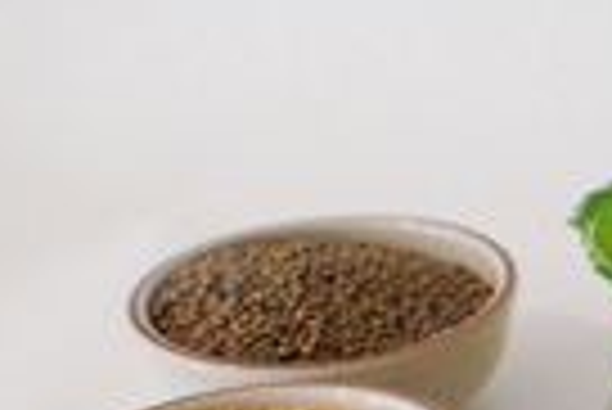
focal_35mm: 170
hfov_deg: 10.8
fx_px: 2893
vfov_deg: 8.0
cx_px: 1323
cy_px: 559
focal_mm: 24
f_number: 4
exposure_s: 1/50
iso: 1600
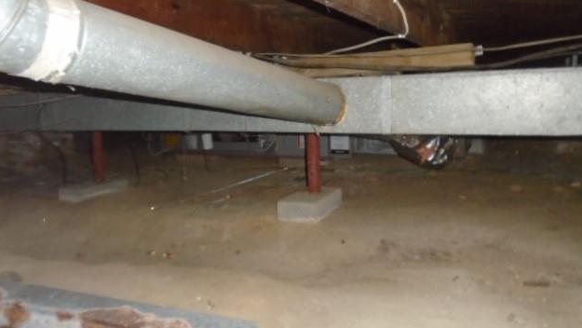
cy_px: 133
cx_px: 289
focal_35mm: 29
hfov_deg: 66.0
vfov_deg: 40.1
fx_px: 448
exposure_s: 1/30
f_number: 3.2
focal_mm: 4.6
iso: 400
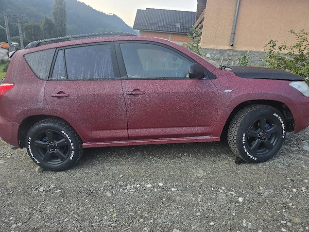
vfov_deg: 58.9
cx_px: 154
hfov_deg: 73.9
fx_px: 205
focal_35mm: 23
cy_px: 116
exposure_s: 1/182
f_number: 1.7
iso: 25
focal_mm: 6.3
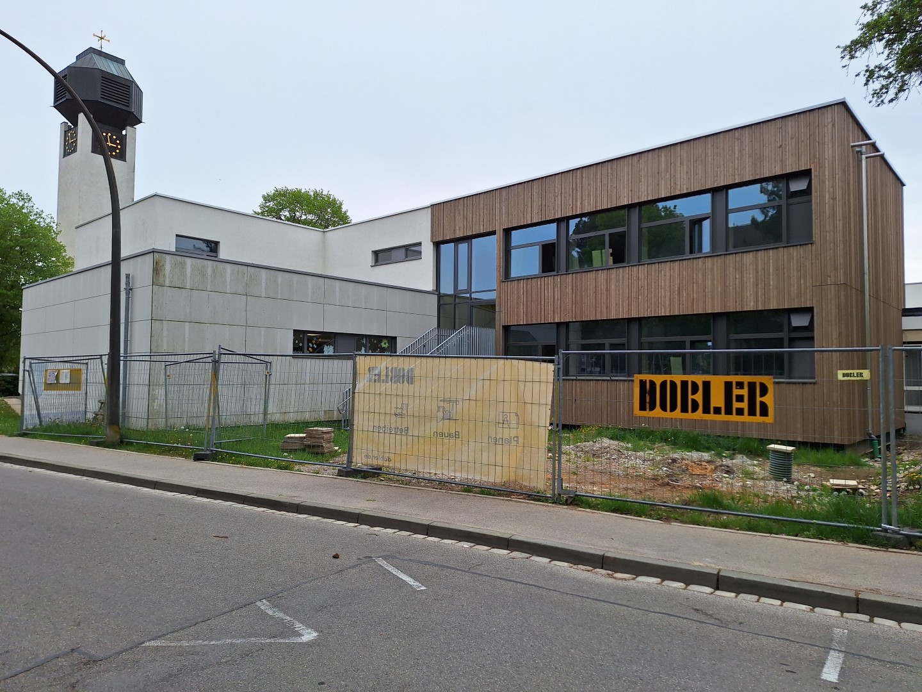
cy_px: 346
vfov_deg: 58.9
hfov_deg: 73.9
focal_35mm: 23
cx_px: 461
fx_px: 613
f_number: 1.8
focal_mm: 5.54
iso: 40
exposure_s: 1/1880
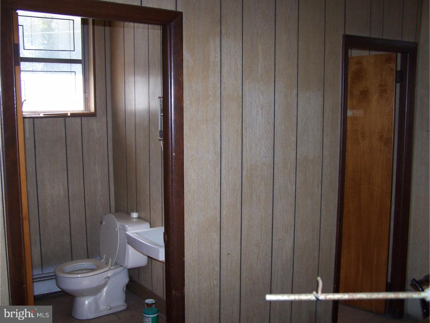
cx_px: 215
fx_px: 472
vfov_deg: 37.7
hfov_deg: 49.0
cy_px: 162
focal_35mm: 38
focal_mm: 6.3
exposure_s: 1/60
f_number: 2.8
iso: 140
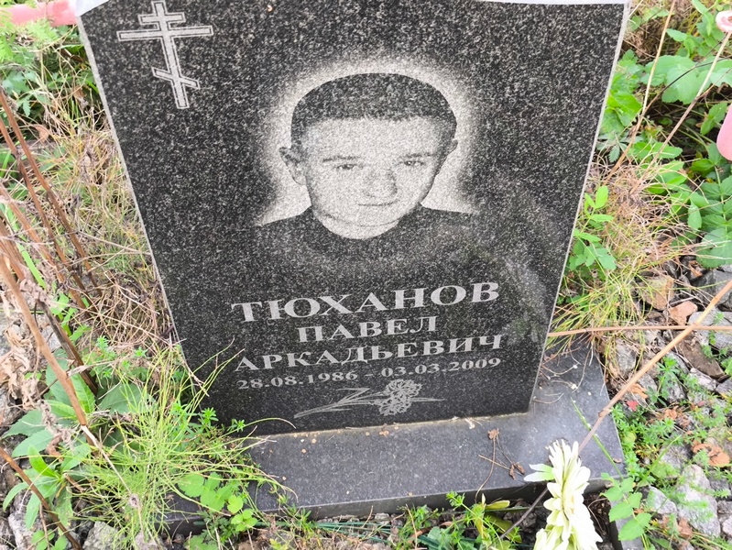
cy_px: 275
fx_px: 1058
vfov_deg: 29.1
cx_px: 366
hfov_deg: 38.2
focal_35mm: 50
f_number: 1.7
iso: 160
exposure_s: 1/50
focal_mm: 4.71
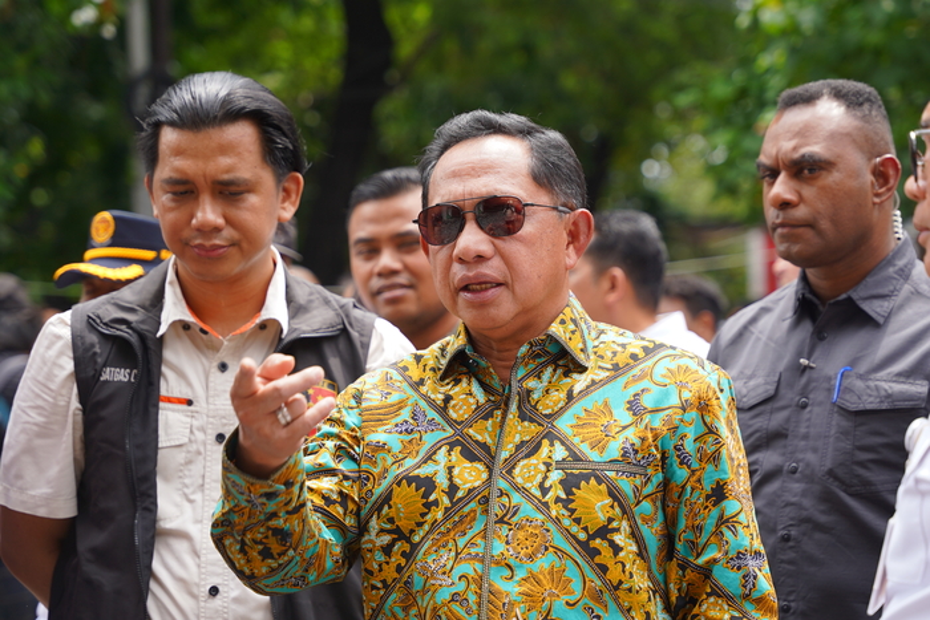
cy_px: 310
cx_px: 465
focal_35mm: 98
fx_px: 2532
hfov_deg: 20.8
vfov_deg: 14.0
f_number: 2.8
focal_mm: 65.8
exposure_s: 1/400
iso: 100
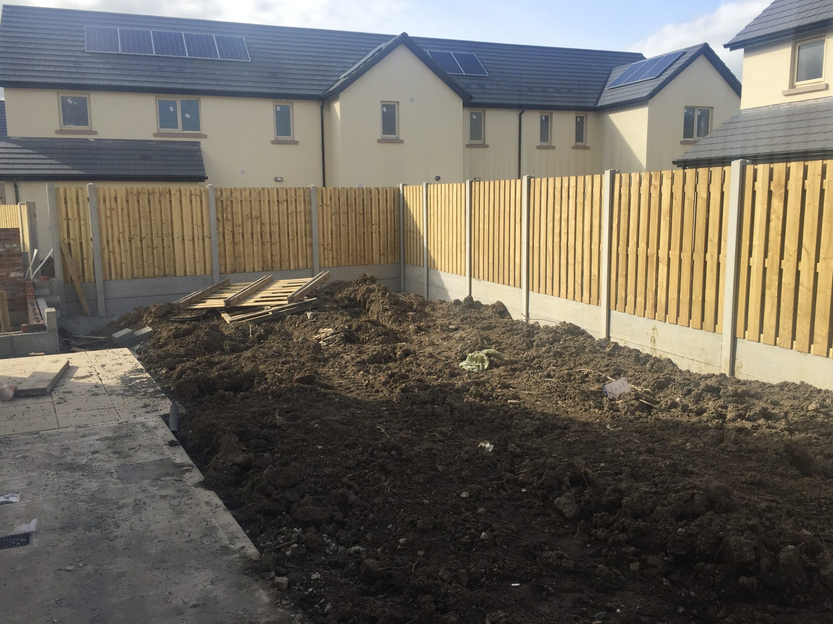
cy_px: 306
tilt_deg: -8.5
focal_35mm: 30
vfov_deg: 46.8
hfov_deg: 60.0
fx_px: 722
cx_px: 425
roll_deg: +0.5
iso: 32
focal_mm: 4.15
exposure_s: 1/1041
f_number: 2.2
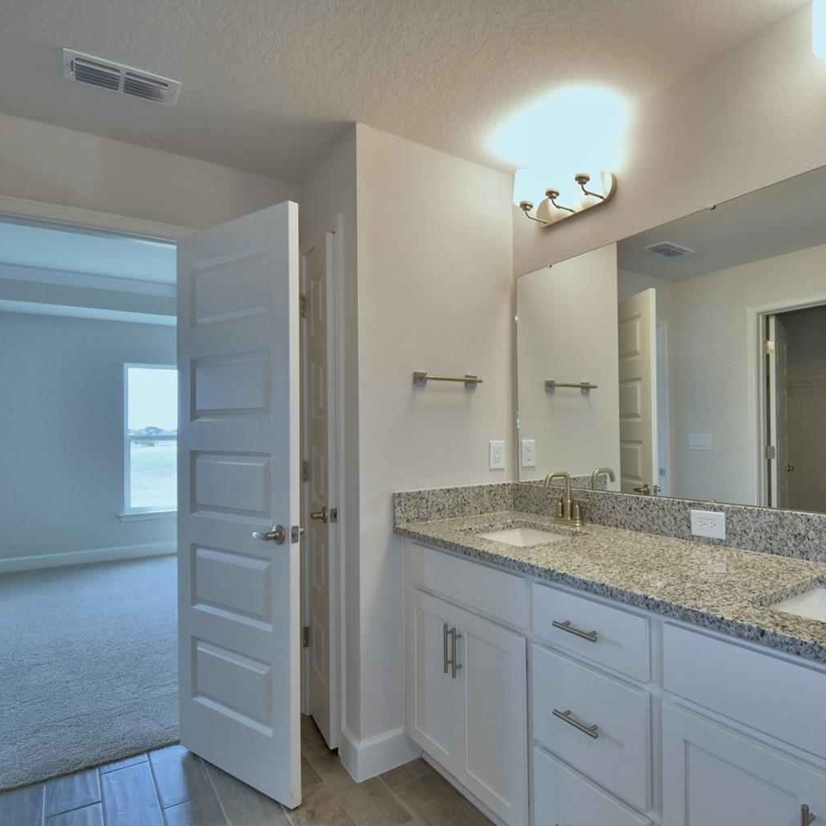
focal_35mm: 20
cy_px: 424
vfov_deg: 74.8
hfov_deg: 71.3
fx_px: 540
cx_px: 586
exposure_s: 1/60
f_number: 4.5
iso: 200
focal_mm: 10
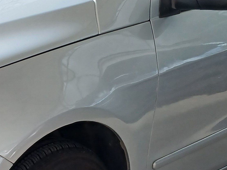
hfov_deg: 20.1
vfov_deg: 15.5
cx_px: 2
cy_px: 129
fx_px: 623
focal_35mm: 95
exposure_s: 1/60
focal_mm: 3.98
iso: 64
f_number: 1.8
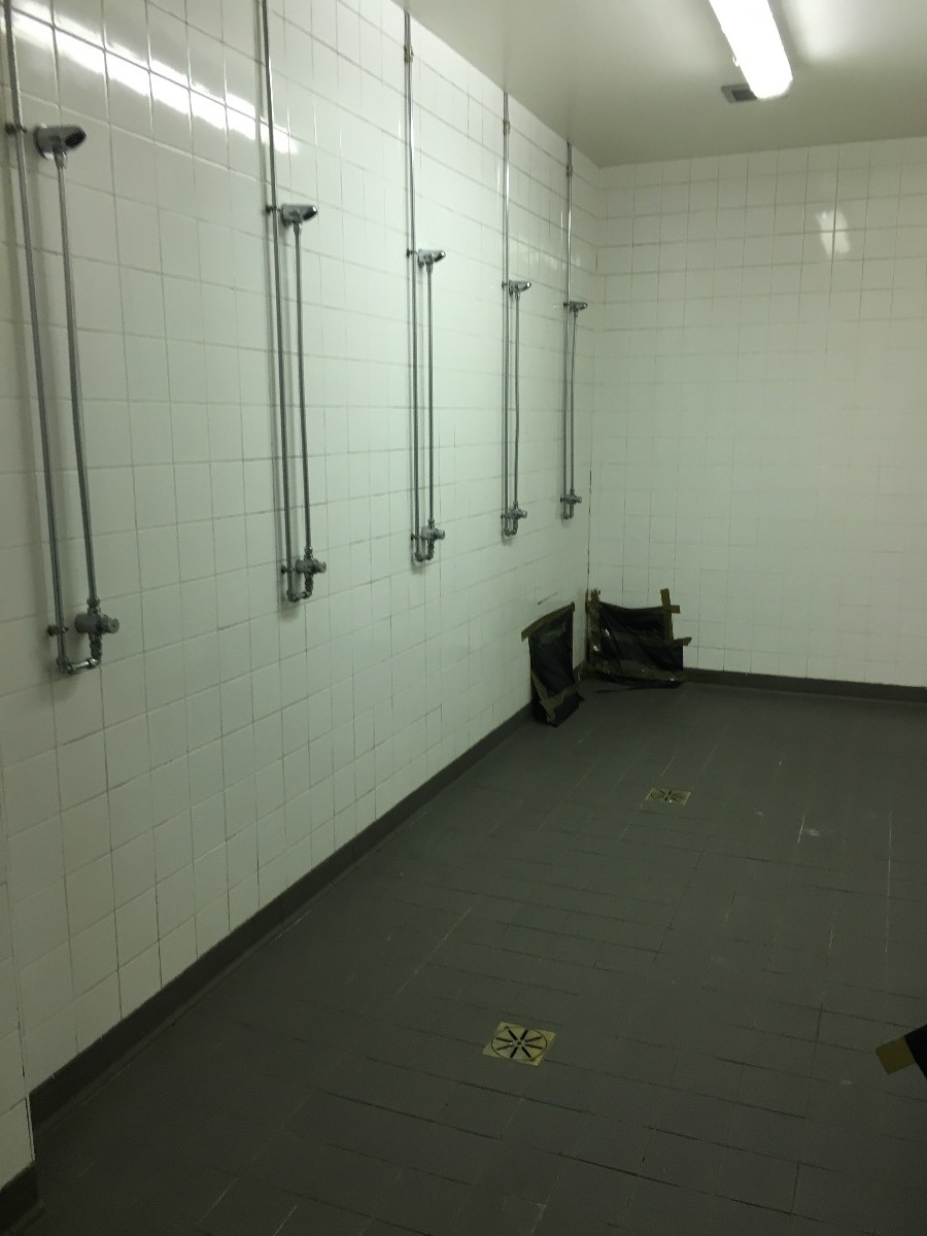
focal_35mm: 29
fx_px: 1035
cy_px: 618
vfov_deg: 61.7
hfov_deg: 48.2
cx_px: 464
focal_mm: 4.15
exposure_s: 1/33
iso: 64
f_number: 2.2
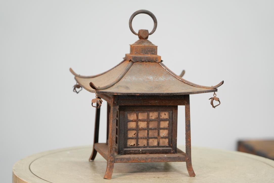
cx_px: 137
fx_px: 769
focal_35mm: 101
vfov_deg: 13.6
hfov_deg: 20.2
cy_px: 92
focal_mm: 101
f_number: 4
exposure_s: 1/125
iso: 2000
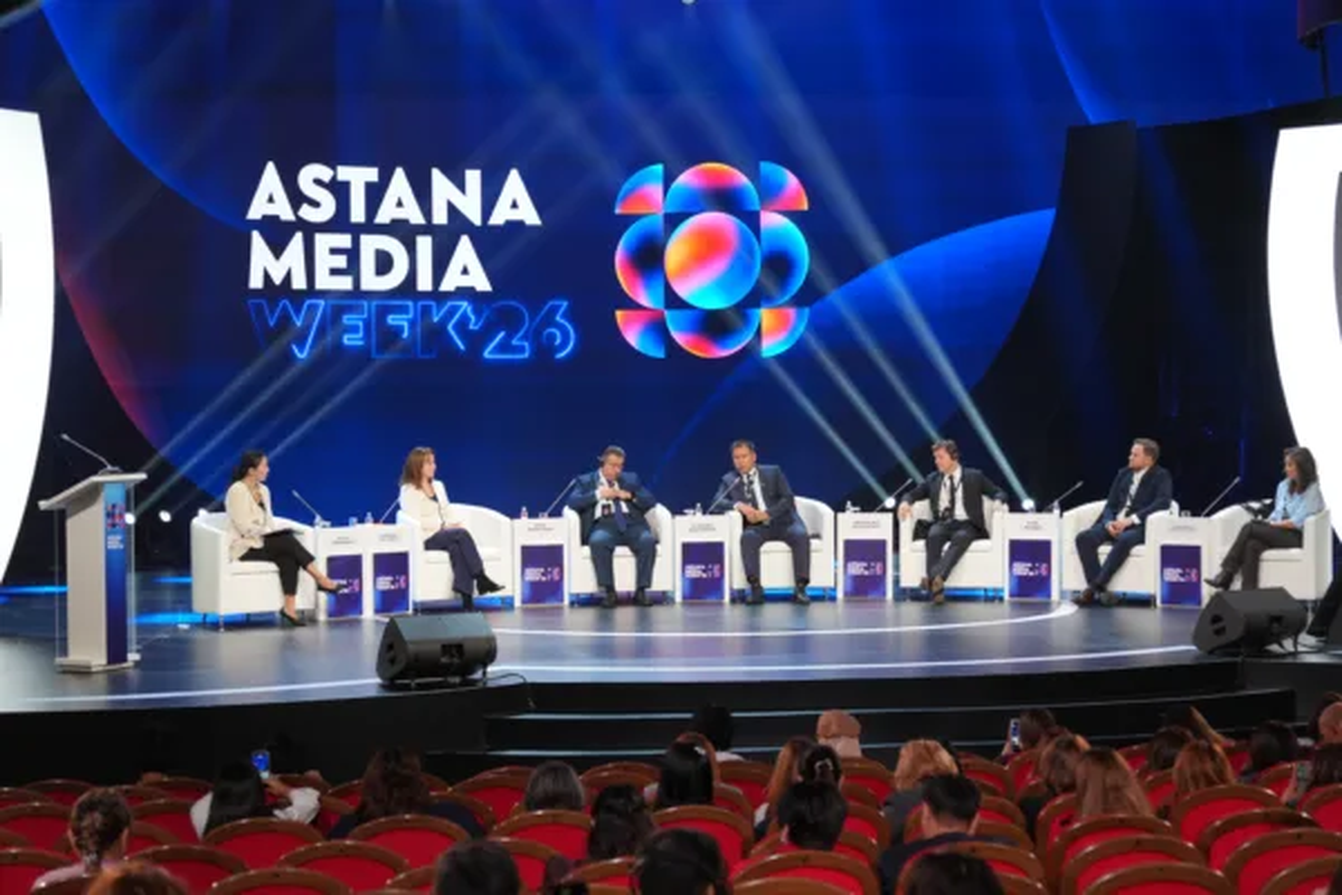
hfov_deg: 29.2
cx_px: 671
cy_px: 448
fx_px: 2572
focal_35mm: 69
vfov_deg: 19.7
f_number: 2.8
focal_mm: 46
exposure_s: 1/125
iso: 500
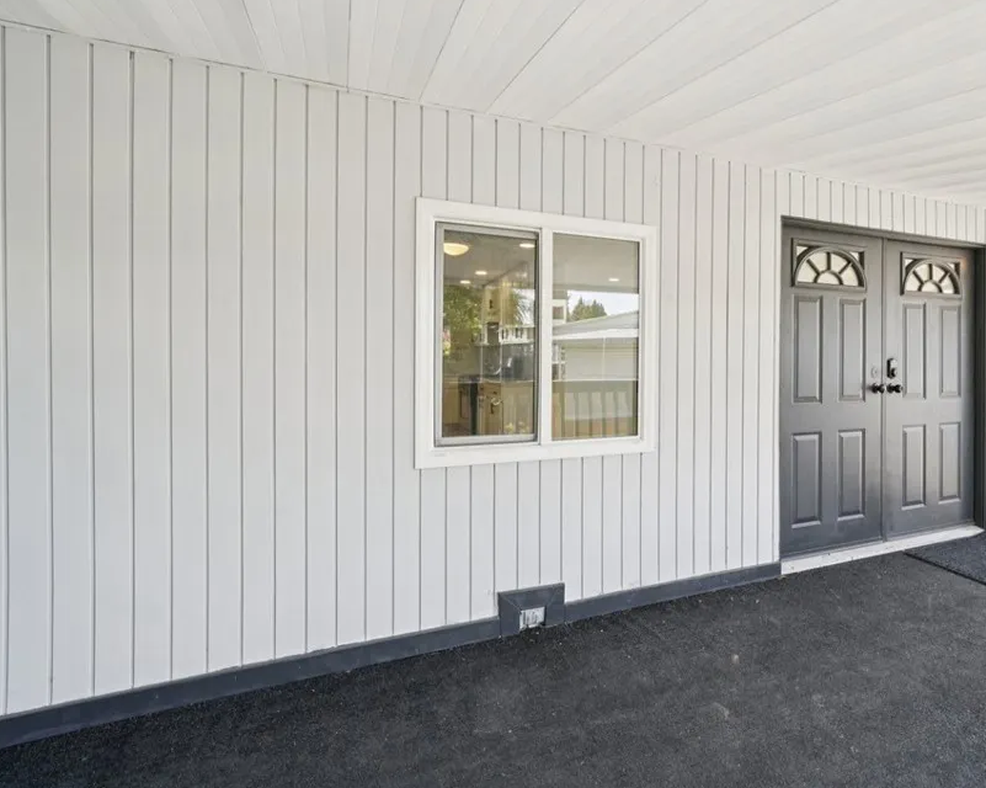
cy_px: 374
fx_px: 525
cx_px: 622
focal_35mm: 18
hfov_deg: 84.6
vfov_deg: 73.7
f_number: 8
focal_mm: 15
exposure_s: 1/30
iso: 125
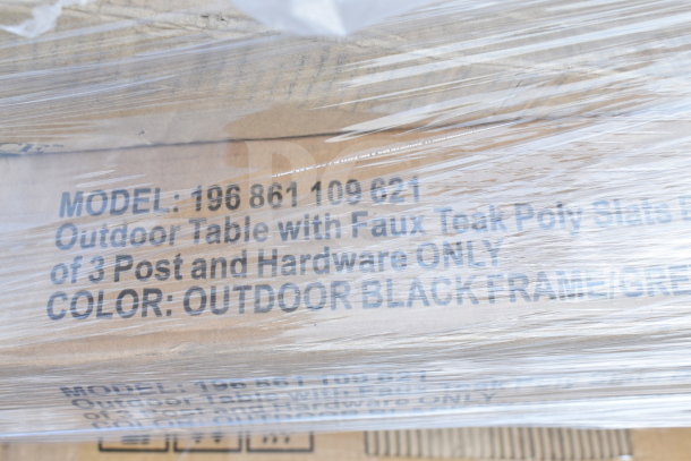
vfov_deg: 26.5
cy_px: 230
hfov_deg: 38.9
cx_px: 346
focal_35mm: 51
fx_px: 979
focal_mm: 34
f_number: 7.1
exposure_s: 1/200
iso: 200
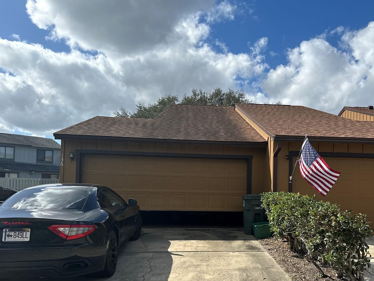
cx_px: 232
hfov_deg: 57.7
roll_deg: -1.2
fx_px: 335
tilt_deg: +0.8
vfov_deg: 45.0
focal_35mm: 31
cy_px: 179
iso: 80
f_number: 1.78
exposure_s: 1/6211
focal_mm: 6.86
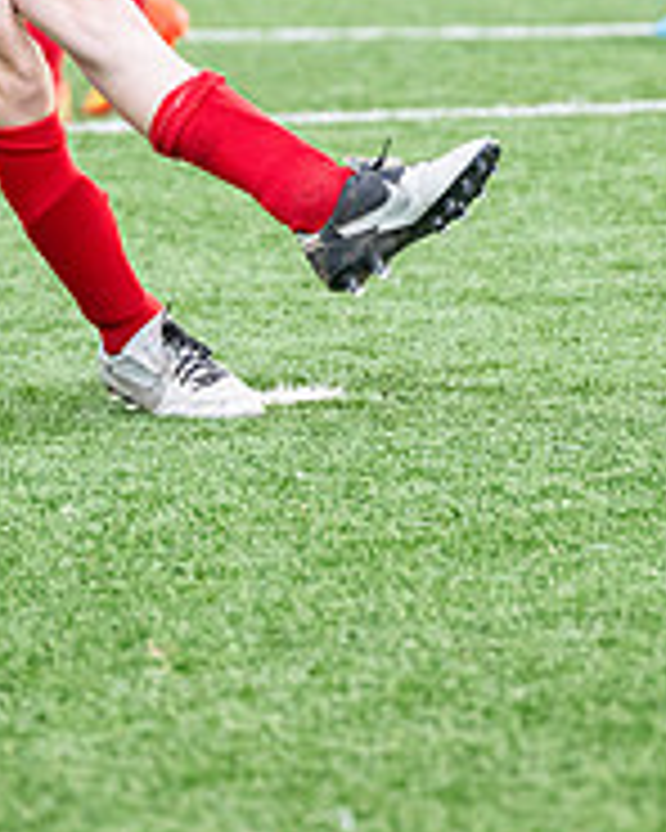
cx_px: 162
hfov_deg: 3.6
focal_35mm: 426
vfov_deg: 4.5
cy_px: -29
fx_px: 10496
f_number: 4
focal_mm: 145
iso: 2000
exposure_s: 1/2000
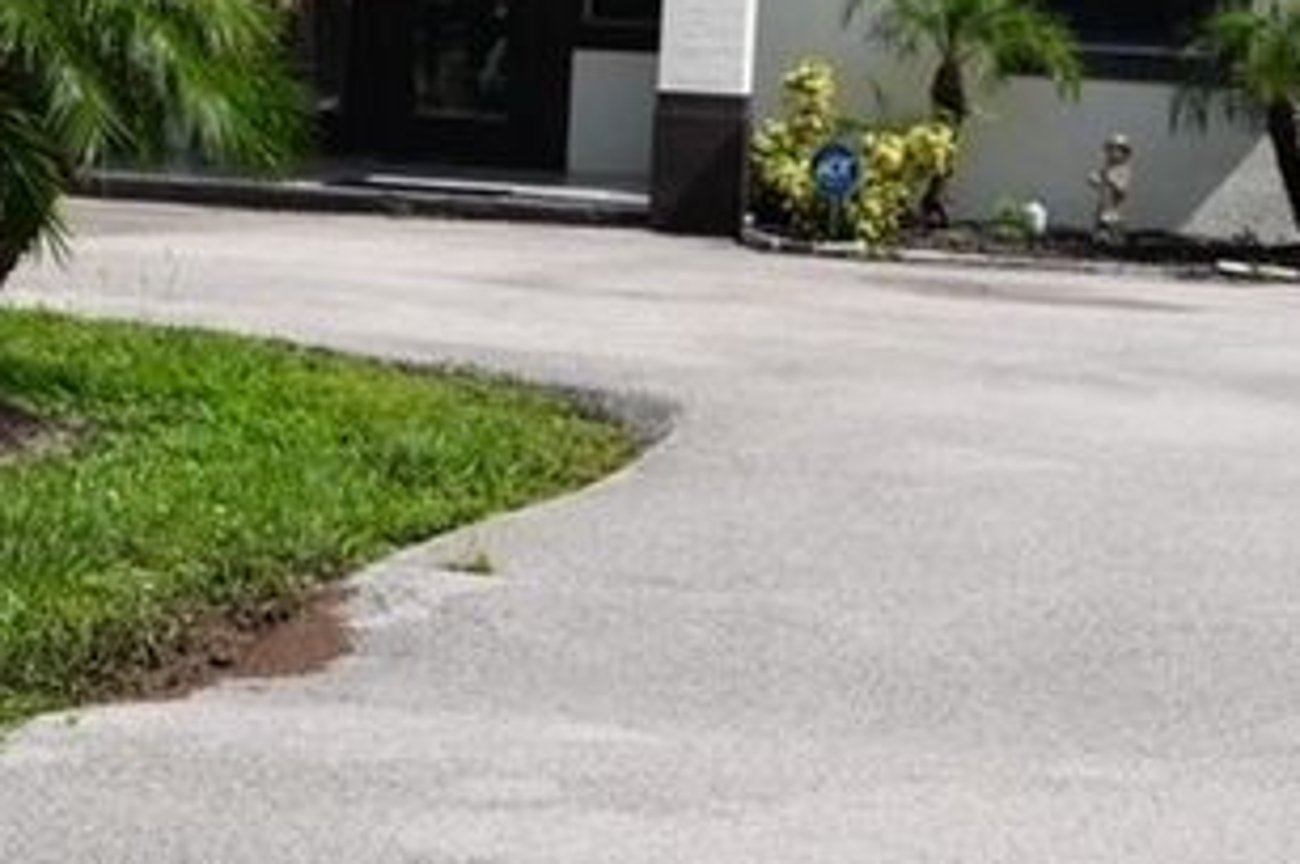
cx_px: 0
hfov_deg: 17.1
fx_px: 4220
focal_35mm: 117
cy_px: 38
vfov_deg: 11.6
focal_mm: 35
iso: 100
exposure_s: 1/160
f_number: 10
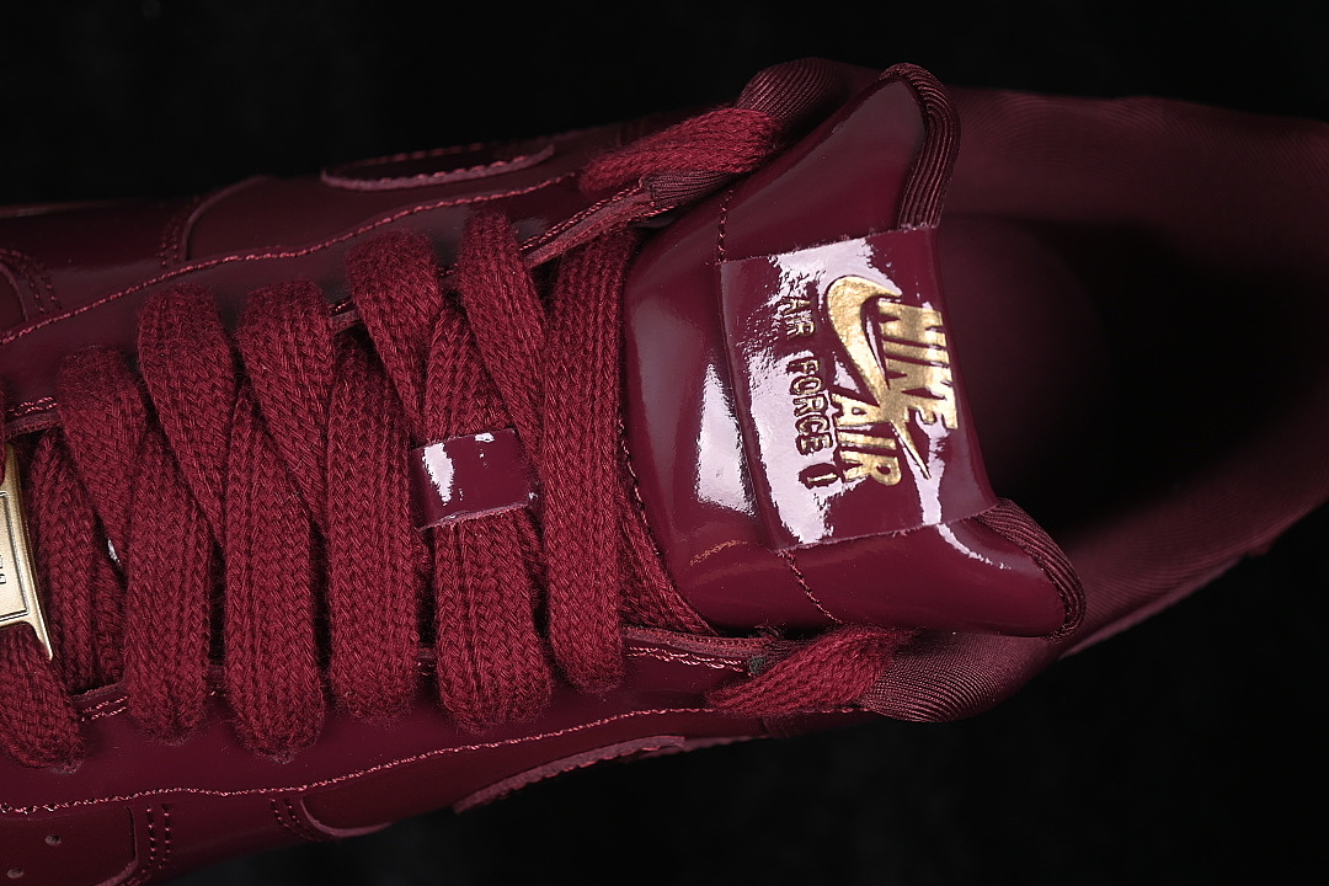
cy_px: 443
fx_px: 2769
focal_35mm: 75
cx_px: 664
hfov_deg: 27.0
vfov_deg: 18.2
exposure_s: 1/60
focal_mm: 50
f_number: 6.3
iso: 160
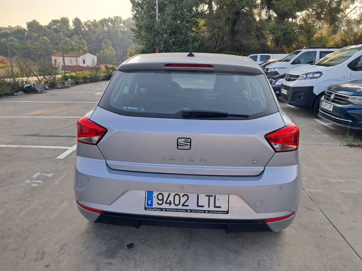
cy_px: 136
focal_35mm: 27
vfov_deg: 51.4
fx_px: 282
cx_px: 181
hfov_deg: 65.3
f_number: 1.8
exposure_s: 1/237
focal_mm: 4
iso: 50
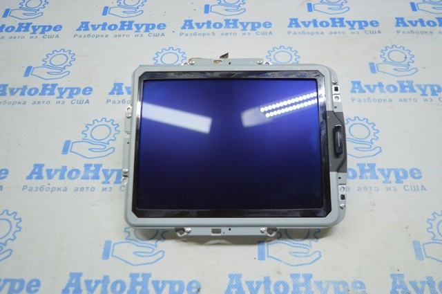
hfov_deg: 53.2
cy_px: 147
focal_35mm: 36
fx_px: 441
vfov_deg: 36.8
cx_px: 221
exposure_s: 1/50
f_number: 4
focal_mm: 24
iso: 400
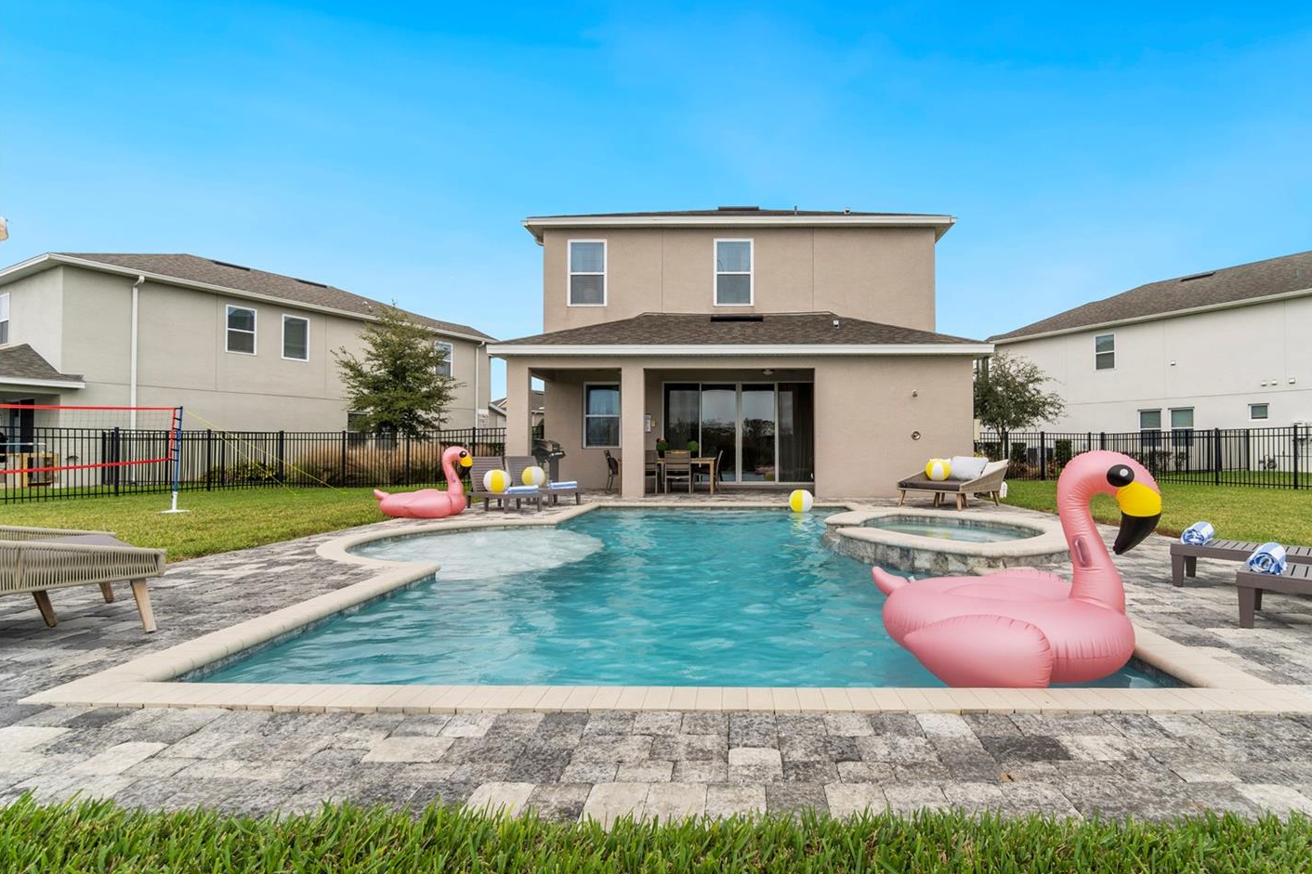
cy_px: 446
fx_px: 619
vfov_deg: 70.4
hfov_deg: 92.8
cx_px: 741
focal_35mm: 17
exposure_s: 1/30
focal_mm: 10
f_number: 8
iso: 100
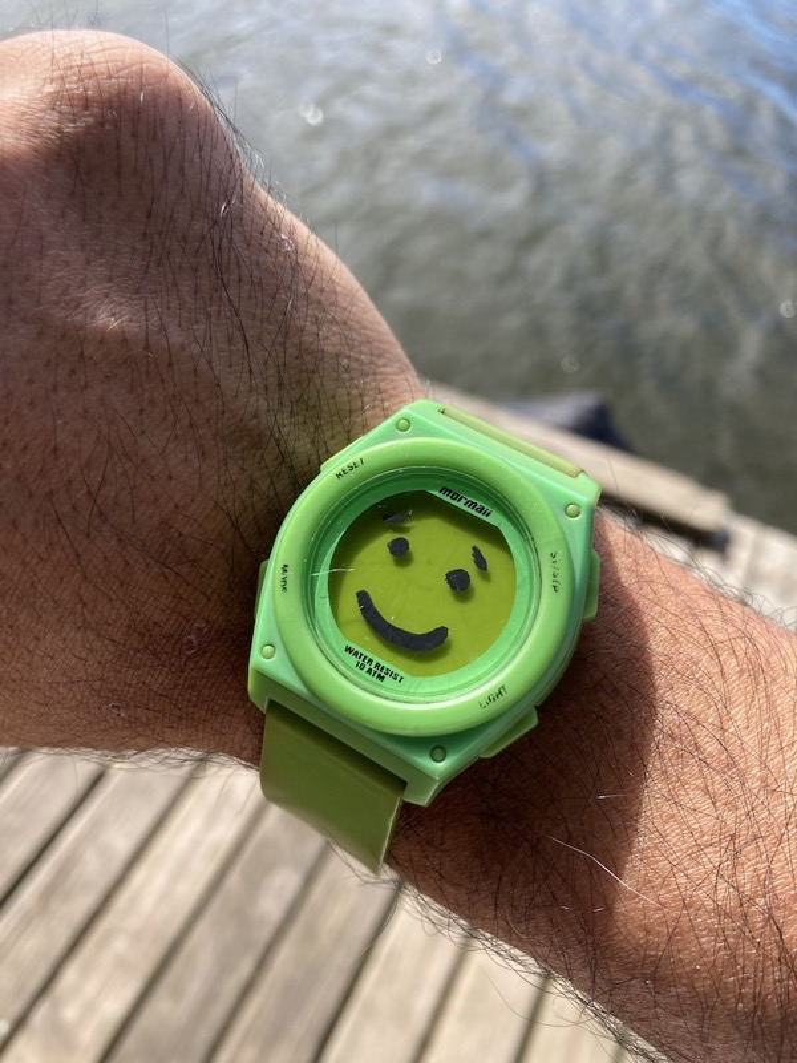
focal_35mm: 28
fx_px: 860
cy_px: 532
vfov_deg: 63.4
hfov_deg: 49.7
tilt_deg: -48.9
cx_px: 398
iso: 20
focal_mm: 3.99
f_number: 1.8
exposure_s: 1/774
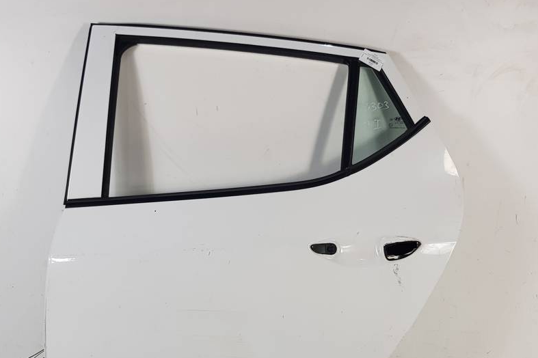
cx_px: 242
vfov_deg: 39.4
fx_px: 493
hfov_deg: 57.1
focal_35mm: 33
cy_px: 243
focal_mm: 4.2
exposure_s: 1/130
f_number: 1.7
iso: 40
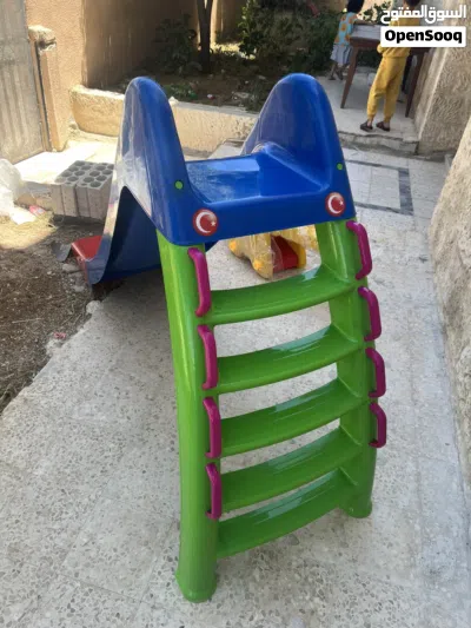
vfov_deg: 67.3
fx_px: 472
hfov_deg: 53.1
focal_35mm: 26
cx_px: 236
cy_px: 314
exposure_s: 1/674
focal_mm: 5.7
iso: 50
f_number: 1.5
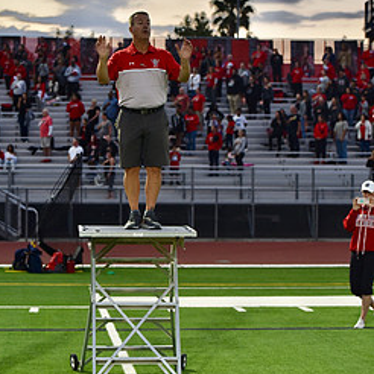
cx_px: 147
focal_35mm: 109
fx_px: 1332
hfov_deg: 16.0
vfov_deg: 16.0
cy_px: 152
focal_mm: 70
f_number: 2.8
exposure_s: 1/250
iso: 450
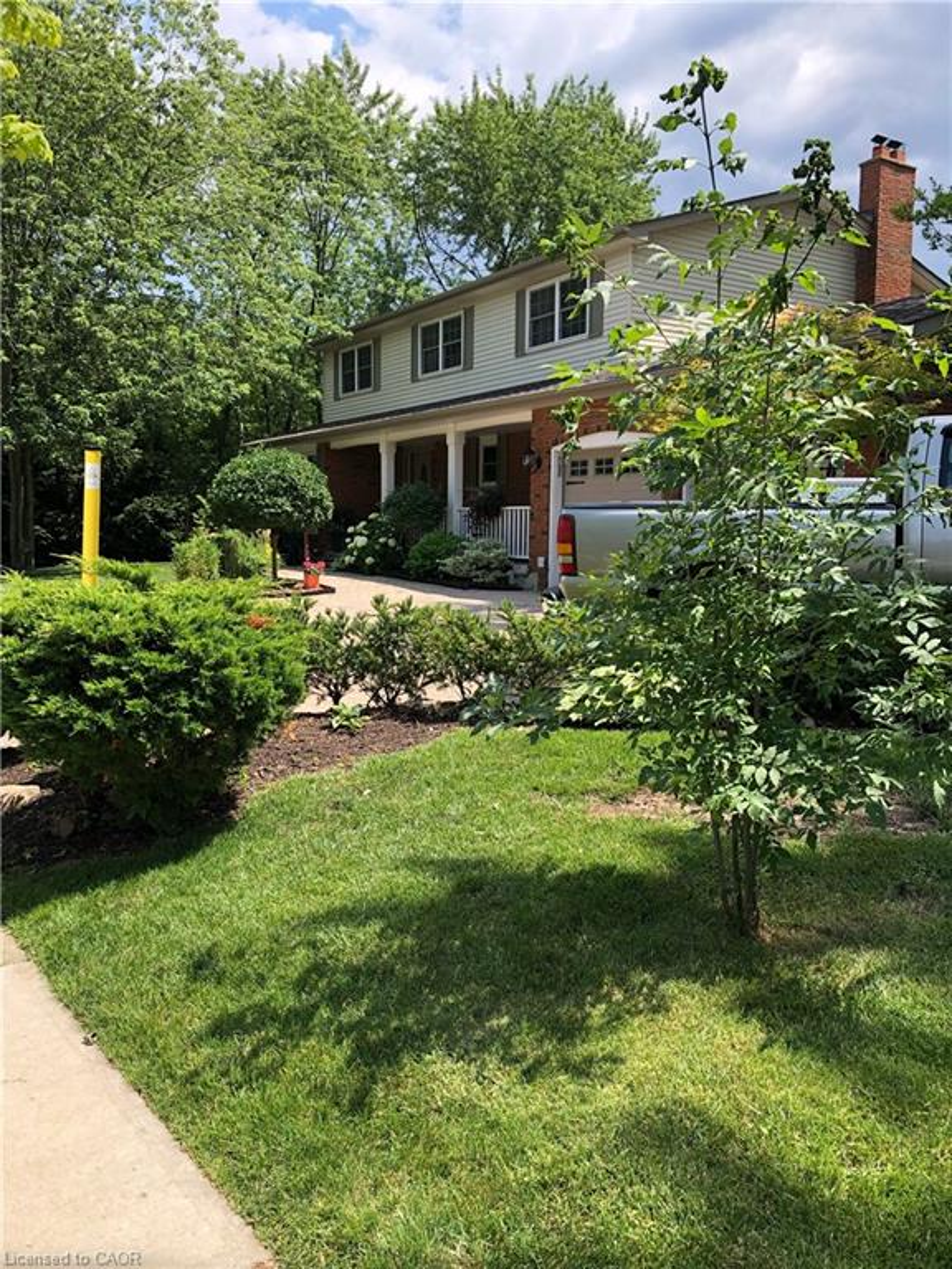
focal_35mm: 28
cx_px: 476
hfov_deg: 49.7
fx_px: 1027
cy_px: 634
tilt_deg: -4.0
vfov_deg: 63.4
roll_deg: -0.1
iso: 20
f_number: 1.8
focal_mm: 3.99
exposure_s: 1/685
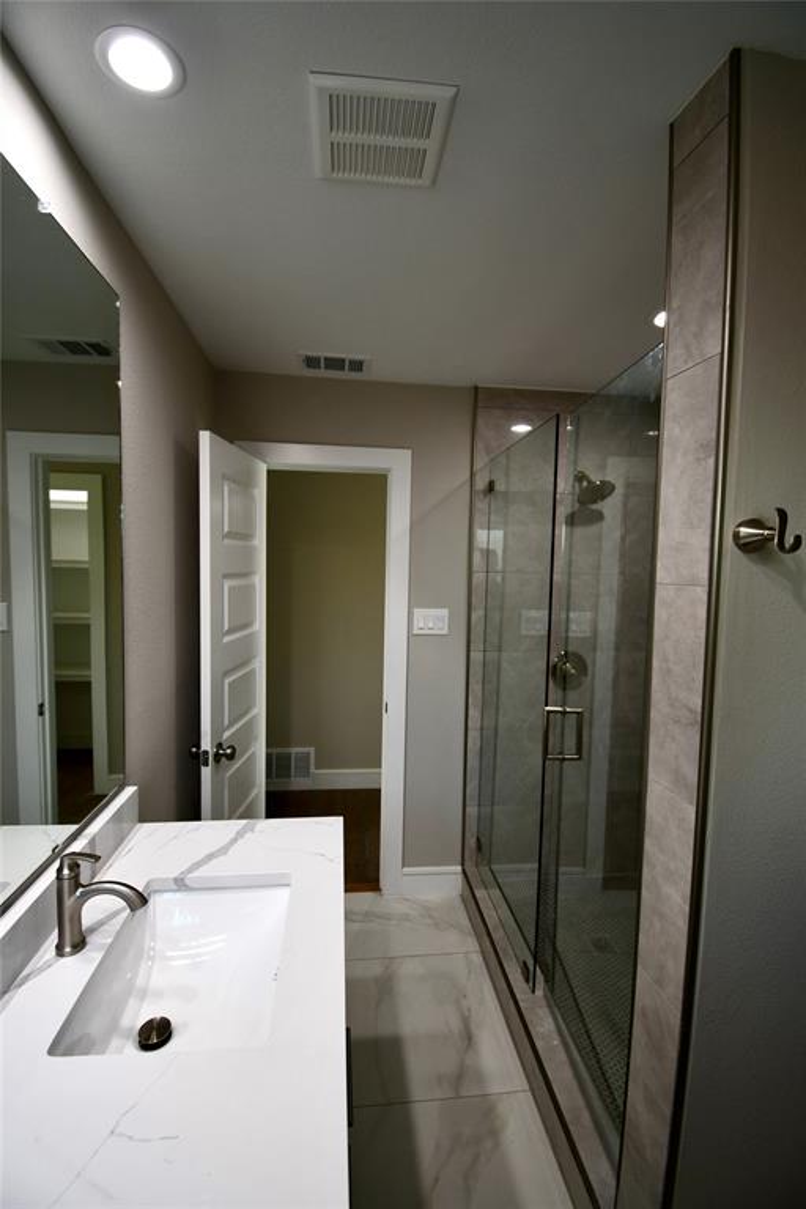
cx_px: 403
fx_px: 504
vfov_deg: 100.4
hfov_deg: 77.3
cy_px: 604
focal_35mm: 15
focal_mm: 10
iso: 200
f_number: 4.5
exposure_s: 1/40
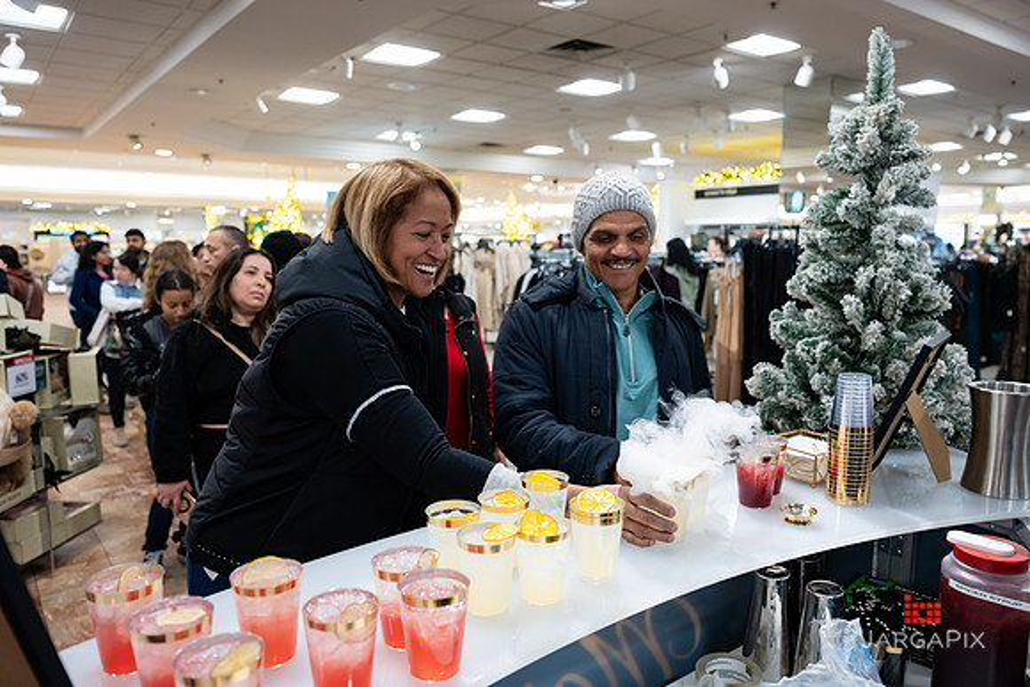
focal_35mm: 26
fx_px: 747
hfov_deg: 69.1
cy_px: 347
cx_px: 549
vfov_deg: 49.4
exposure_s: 1/125
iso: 1000
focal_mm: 24
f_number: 3.2
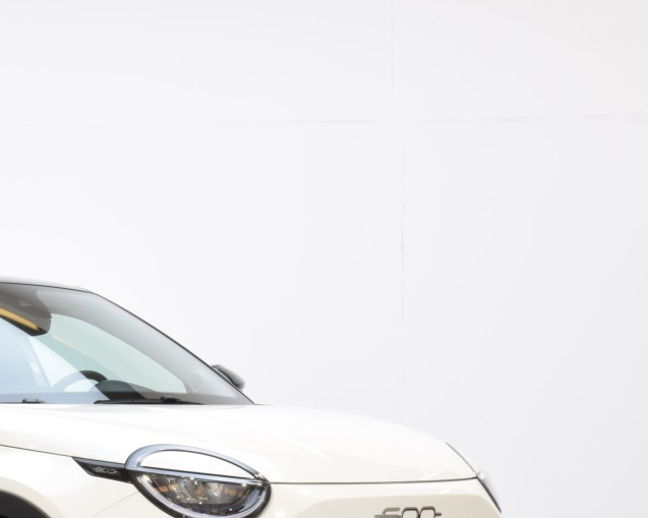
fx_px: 2415
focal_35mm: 126
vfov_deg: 12.1
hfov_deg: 15.0
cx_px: -26
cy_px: 469
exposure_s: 1.3
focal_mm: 38
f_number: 22
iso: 100
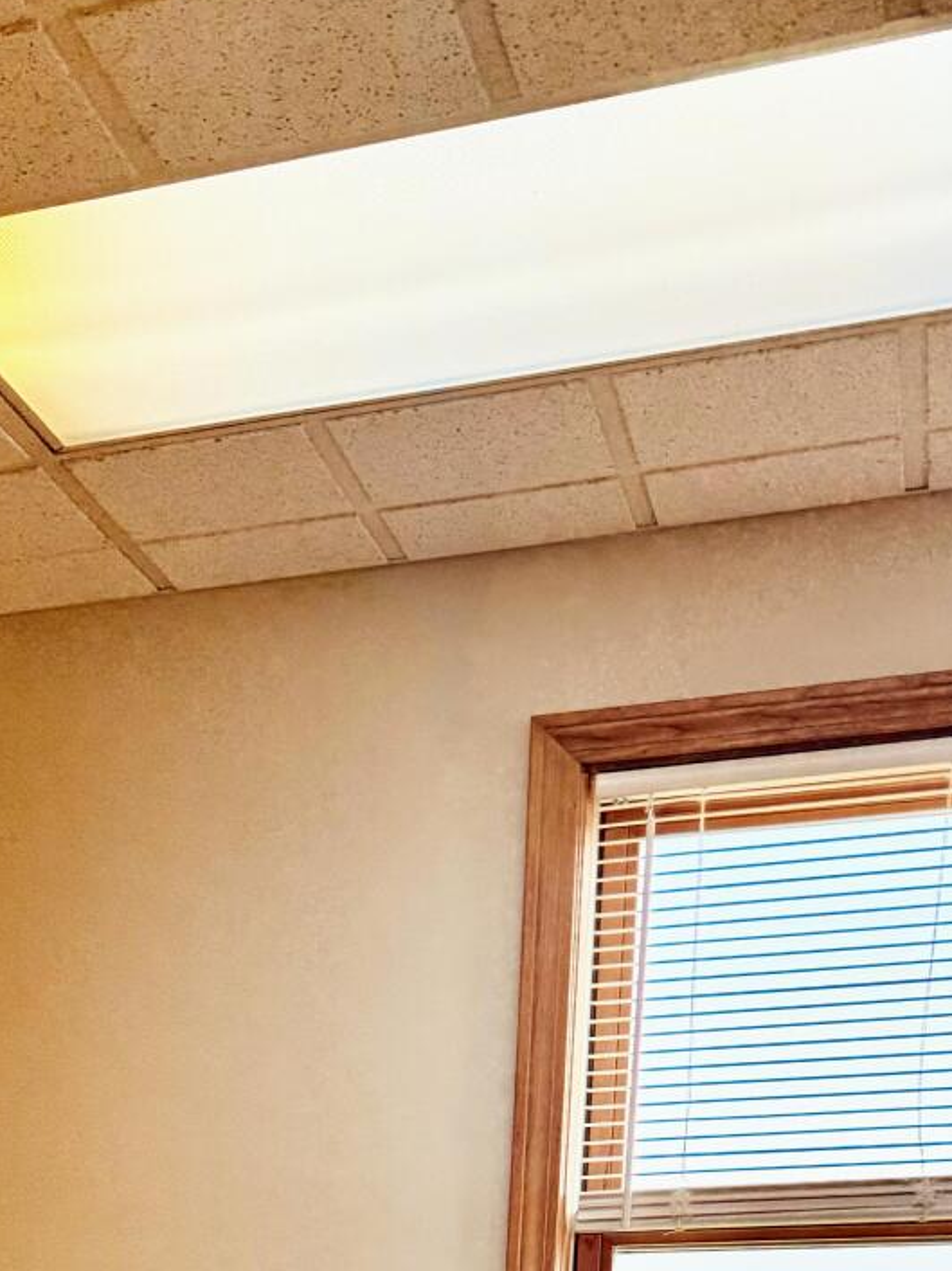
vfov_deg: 24.0
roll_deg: -0.2
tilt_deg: -8.8
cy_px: 1775
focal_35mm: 68
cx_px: -221
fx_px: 2495
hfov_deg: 20.1
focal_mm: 6.76
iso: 80
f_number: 1.78
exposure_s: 1/368
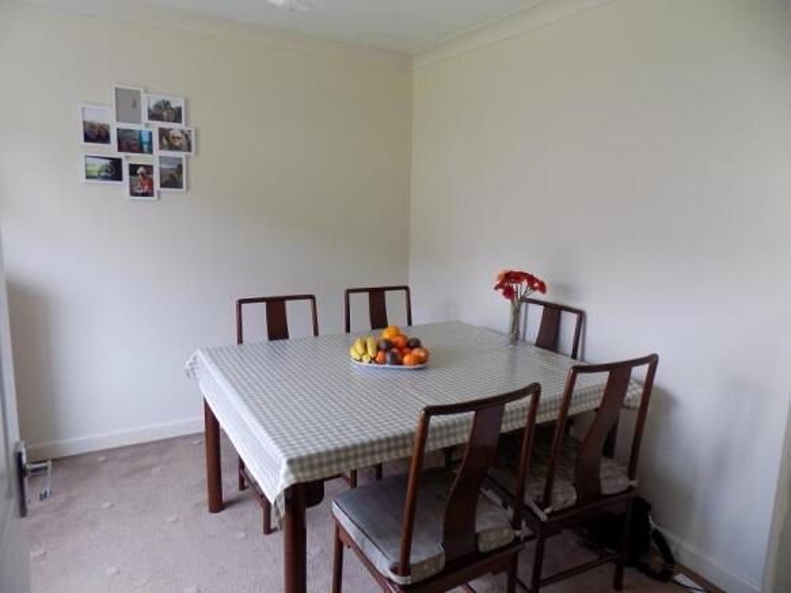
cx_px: 396
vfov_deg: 58.9
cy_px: 296
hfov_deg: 73.9
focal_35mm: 23
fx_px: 525
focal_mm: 4
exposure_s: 1/30
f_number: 3.1
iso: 125
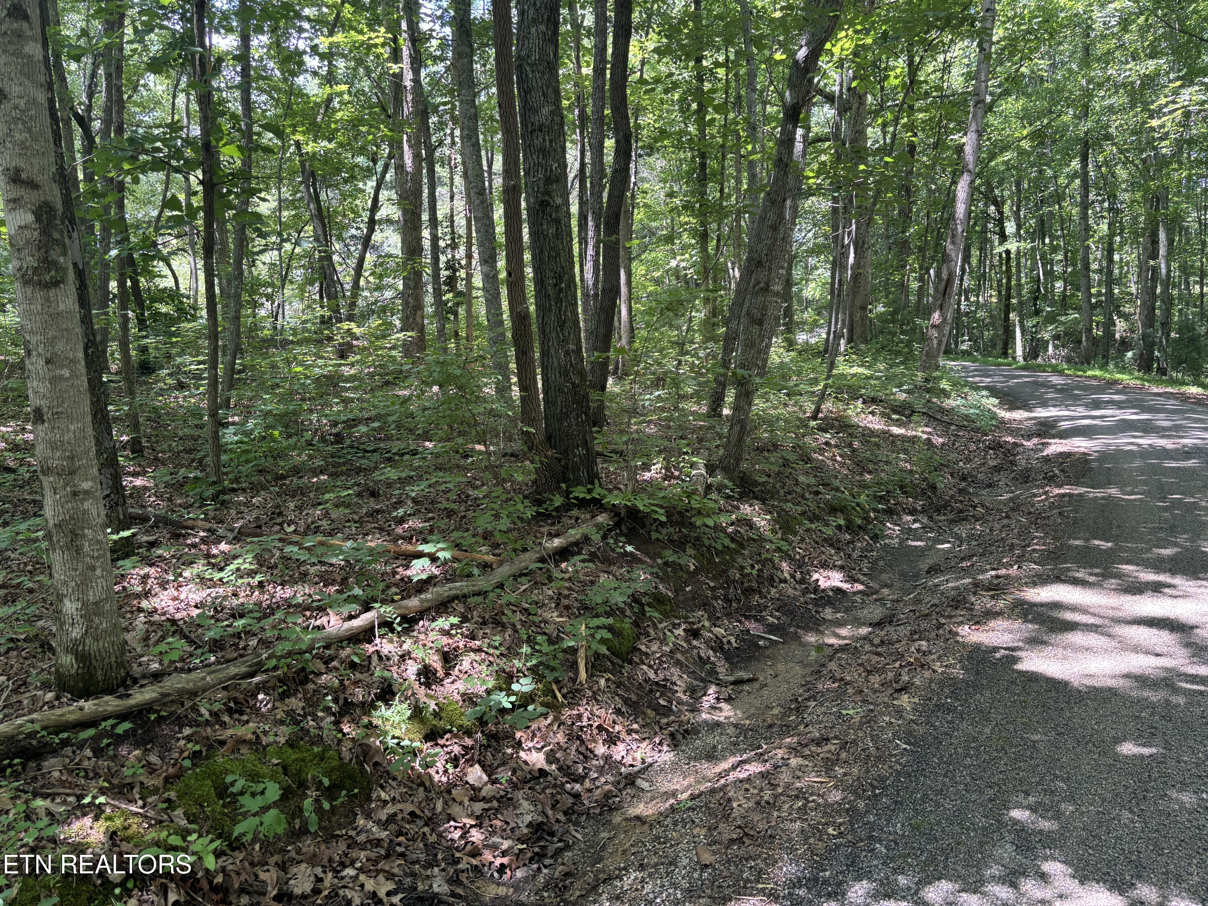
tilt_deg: -6.4
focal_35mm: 26
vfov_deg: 53.1
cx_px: 604
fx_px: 907
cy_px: 453
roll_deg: +1.3
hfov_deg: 67.3
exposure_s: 1/121
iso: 100
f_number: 1.6
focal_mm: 5.96
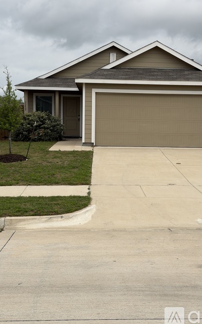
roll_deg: -1.4
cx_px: 121
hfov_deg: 24.8
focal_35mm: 52
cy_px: 162
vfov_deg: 38.9
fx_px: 458
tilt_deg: -6.3
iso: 64
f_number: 1.78
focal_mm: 6.76
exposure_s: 1/5587
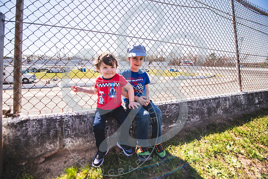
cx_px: 134
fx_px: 104
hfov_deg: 104.2
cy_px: 90
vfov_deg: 81.2
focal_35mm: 14
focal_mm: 14
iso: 100
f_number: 2.8
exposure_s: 1/1600
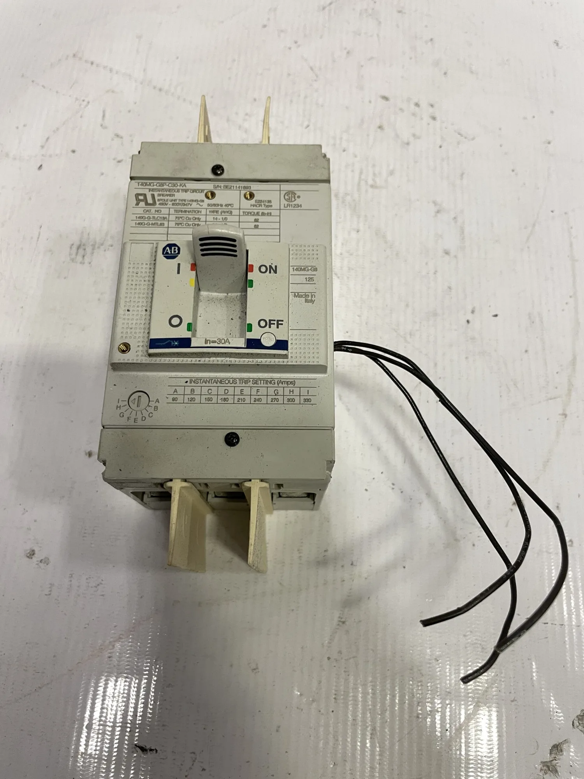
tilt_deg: -70.8
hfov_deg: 53.1
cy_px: 390
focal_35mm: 26
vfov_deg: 67.3
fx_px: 585
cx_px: 292
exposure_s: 1/60
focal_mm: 4.2
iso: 125
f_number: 1.6
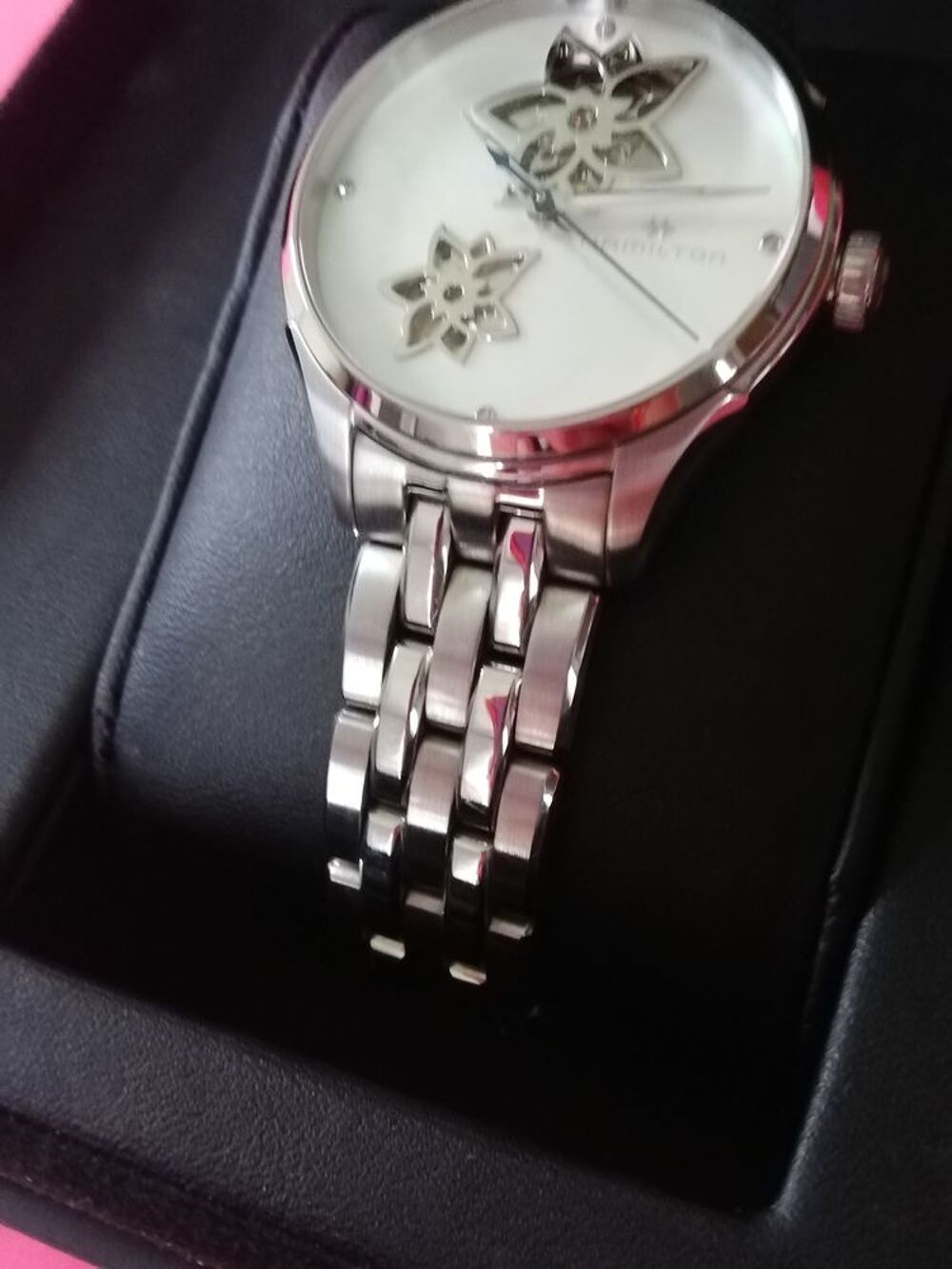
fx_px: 1283
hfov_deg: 40.7
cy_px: 634
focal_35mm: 35
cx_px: 476
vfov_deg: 52.6
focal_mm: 3.81
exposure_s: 1/20
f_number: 2.2
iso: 640
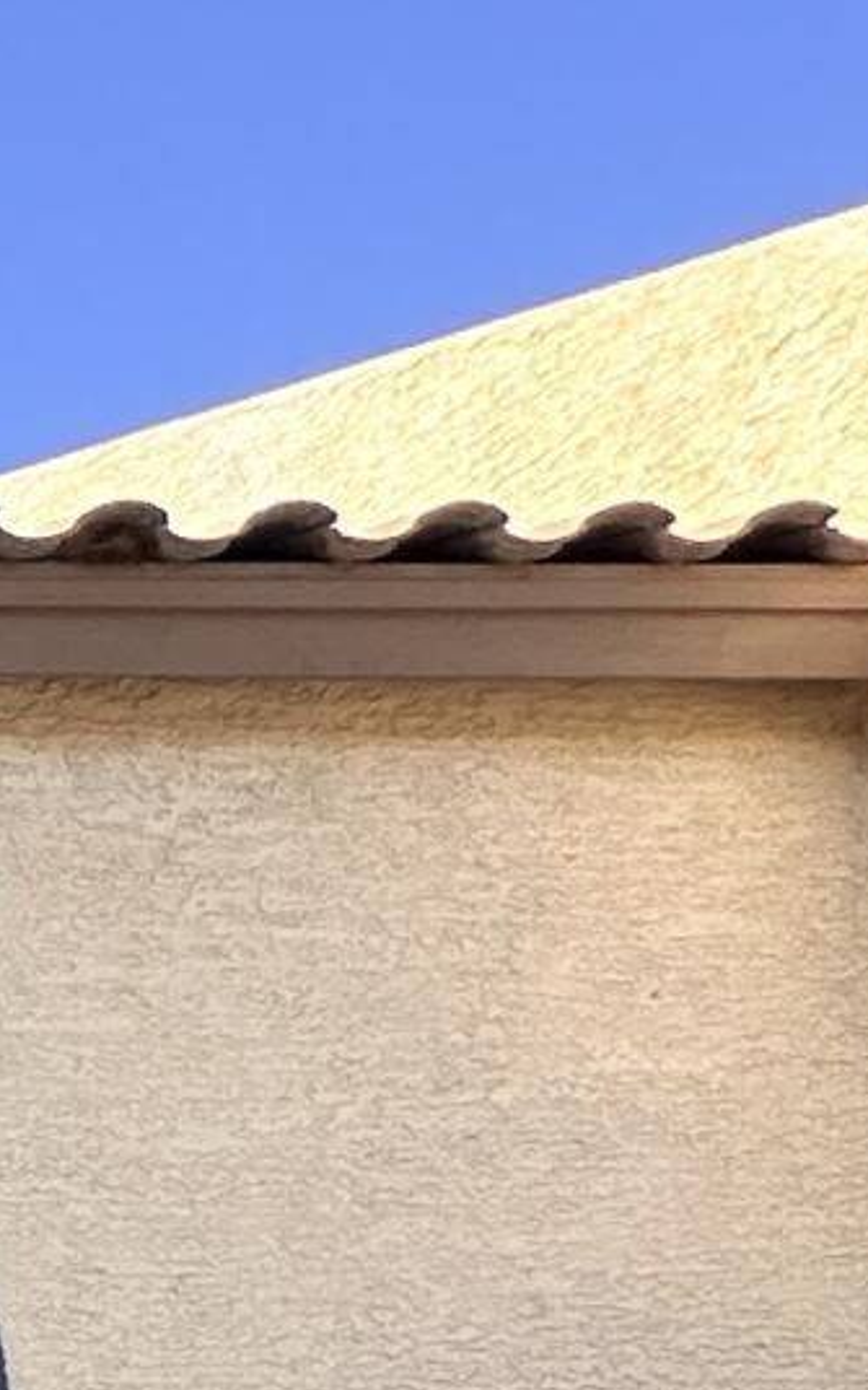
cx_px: -2586
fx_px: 3141
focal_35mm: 83
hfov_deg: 8.3
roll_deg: -0.8
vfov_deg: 20.5
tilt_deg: +13.3
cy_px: 2209
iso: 40
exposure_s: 1/754
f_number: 2.2
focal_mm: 2.22
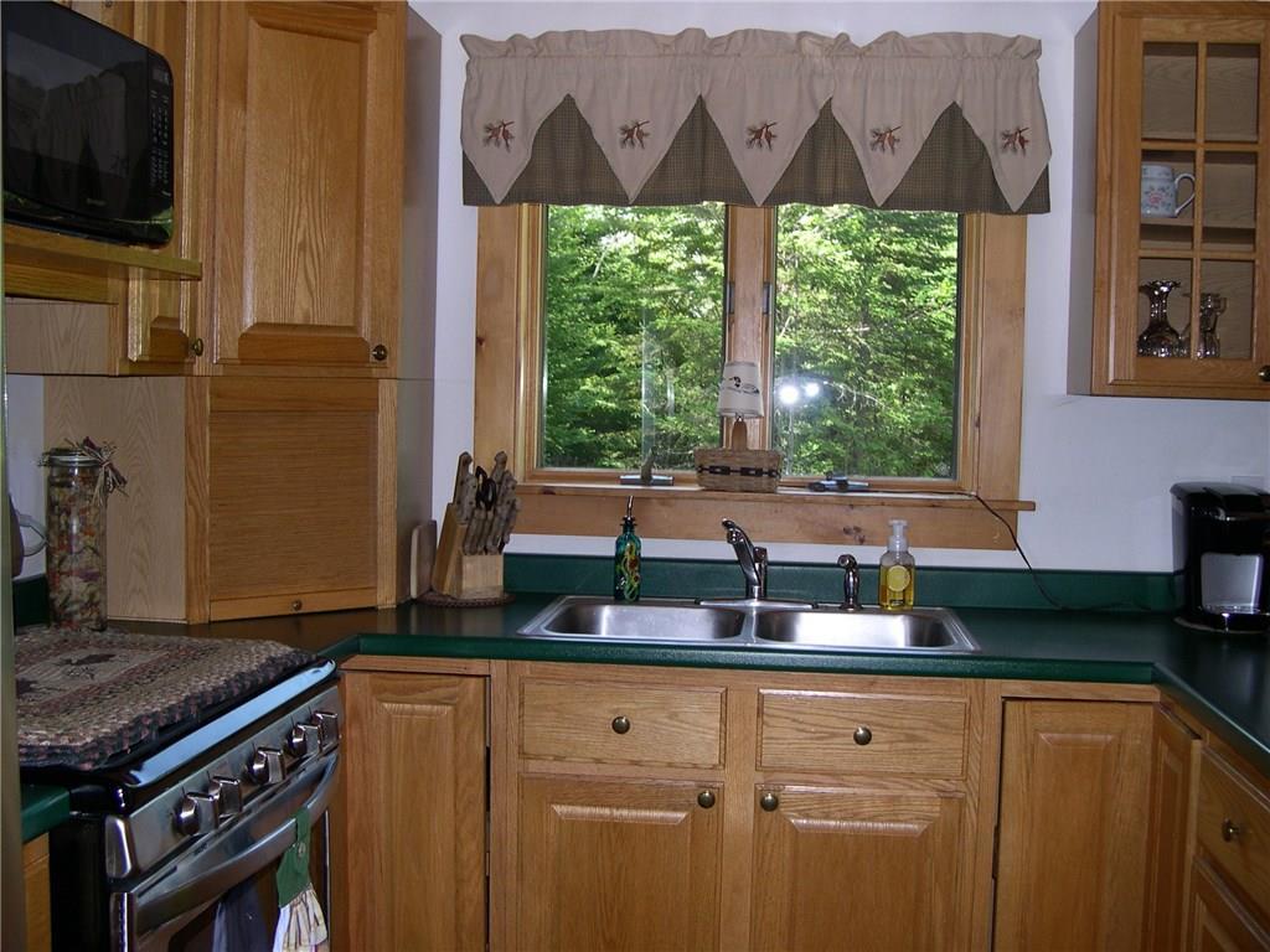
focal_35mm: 38
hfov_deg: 49.0
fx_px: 1394
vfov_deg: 37.7
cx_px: 635
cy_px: 476
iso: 100
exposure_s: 1/60
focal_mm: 8
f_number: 2.8
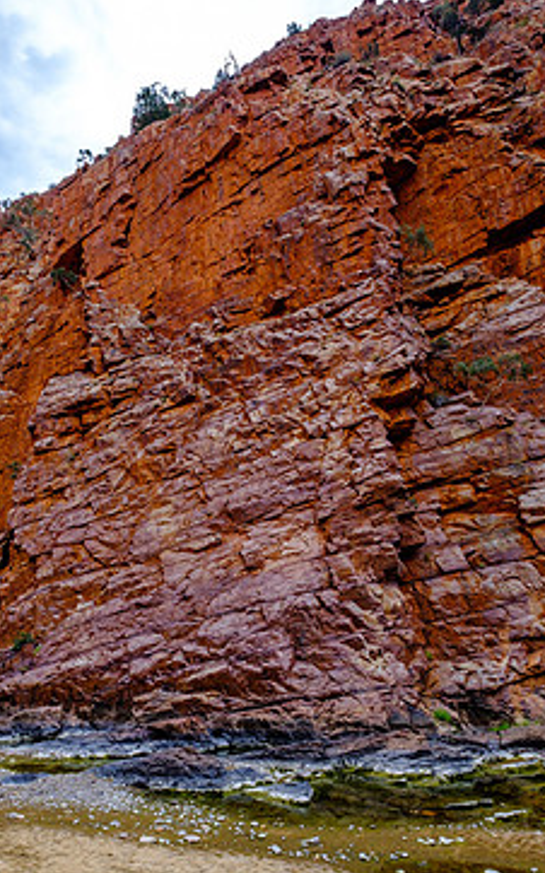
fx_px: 452
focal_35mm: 19
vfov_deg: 87.0
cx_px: 263
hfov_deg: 62.2
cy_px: 518
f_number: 8
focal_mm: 10
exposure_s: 1/55
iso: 200
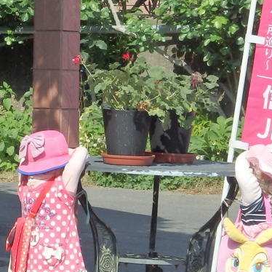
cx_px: 23
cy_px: 148
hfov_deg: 7.4
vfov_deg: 7.4
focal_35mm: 235
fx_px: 2089
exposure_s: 1/800
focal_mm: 17.3
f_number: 4.9
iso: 125
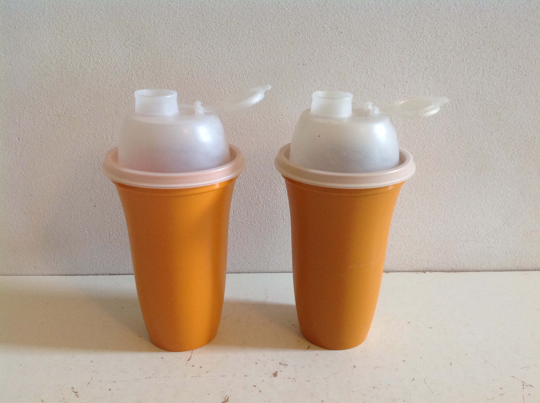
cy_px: 202
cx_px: 270
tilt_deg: -20.7
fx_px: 545
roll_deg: -1.2
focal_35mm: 35
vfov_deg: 40.6
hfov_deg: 52.7
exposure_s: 1/15
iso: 160
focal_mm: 4.28
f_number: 2.4
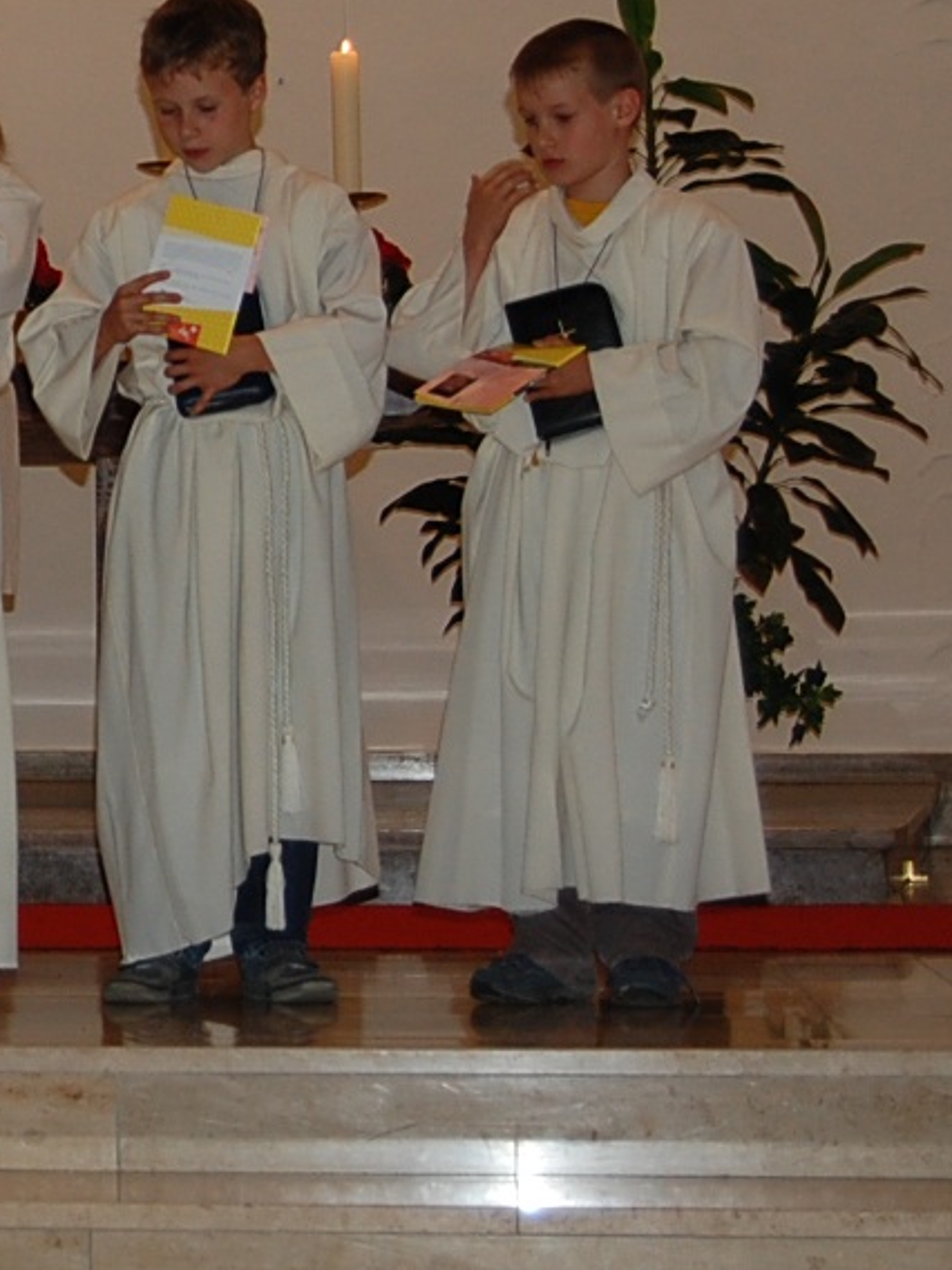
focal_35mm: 145
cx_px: -568
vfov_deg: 13.6
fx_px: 5317
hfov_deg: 9.9
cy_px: 351
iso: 400
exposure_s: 1/60
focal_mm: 38
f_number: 4.8
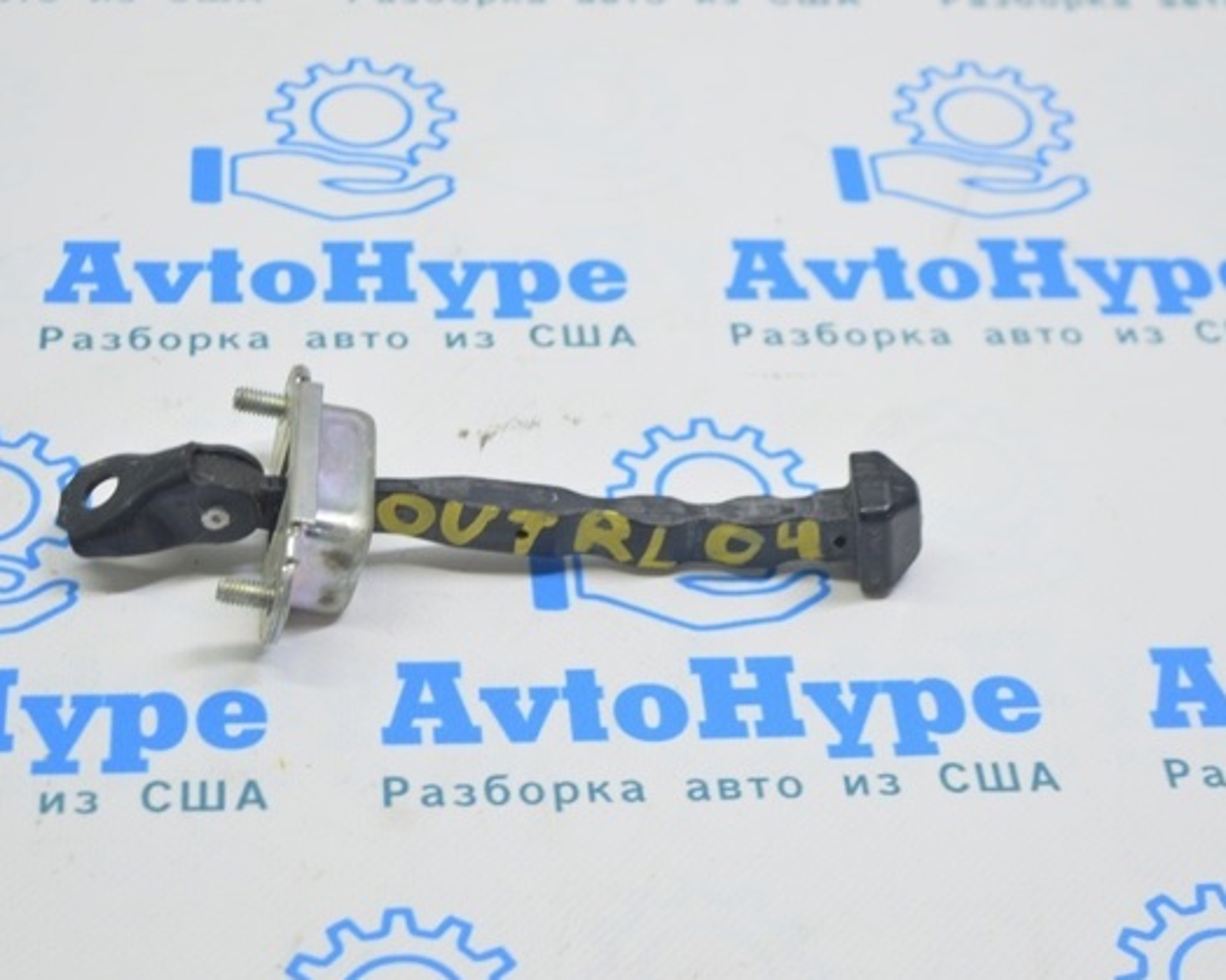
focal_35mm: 79
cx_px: 562
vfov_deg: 19.4
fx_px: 2866
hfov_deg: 24.1
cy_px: 495
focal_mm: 46
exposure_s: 1/20
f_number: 5.6
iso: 400
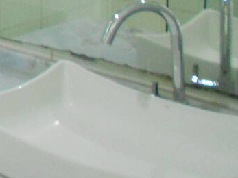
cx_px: -223
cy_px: -101
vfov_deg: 12.9
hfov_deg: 15.1
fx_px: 742
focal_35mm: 108
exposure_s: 1/30
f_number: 3.2
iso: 400
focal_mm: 4.6
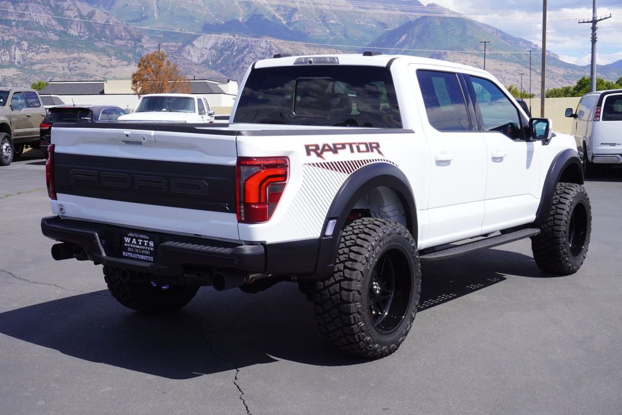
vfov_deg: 28.4
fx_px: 821
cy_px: 210
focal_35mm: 48
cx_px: 306
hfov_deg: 41.5
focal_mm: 31
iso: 100
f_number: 11
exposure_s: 1/125
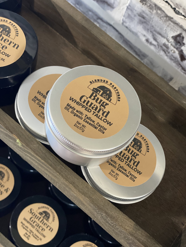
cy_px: 124
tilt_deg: -62.0
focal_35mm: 52
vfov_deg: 36.8
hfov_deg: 28.0
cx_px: 93
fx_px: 373
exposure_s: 1/24
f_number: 2
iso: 500
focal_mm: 6
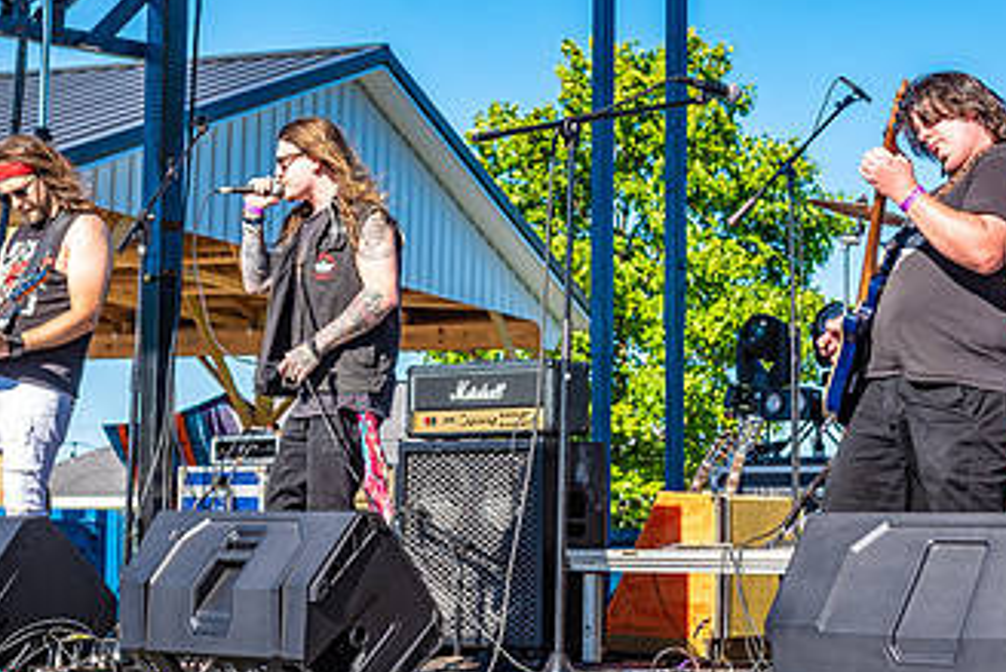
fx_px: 2572
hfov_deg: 22.1
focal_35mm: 92
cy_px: 176
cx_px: 518
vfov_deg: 14.8
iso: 100
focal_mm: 52
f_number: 5.6
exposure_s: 1/250
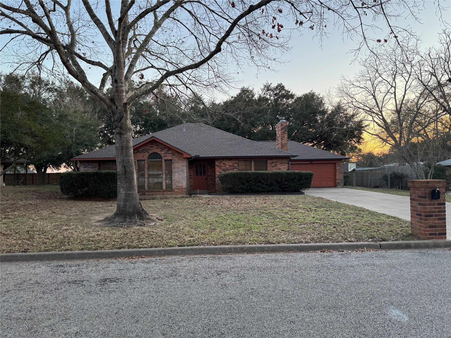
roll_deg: +1.3
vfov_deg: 56.8
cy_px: 169
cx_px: 226
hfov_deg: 71.6
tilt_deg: -0.2
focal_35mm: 24
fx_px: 313
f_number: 1.78
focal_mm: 6.76
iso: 125
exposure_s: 1/121
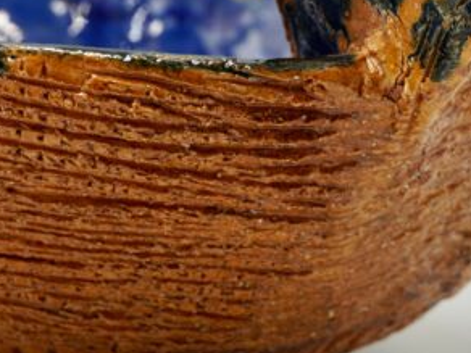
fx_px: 3442
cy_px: -14
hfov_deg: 7.8
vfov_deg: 5.9
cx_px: 94
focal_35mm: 253
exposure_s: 1/40
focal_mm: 50
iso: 100
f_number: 5.6
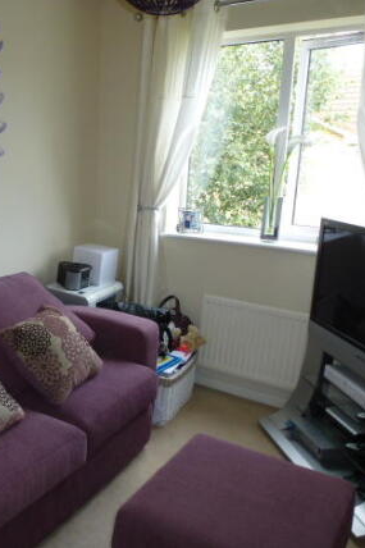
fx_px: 517
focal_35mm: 34
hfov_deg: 36.2
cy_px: 270
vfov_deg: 55.8
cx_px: 28
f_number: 3.3
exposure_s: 1/60
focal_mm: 4.3
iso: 200
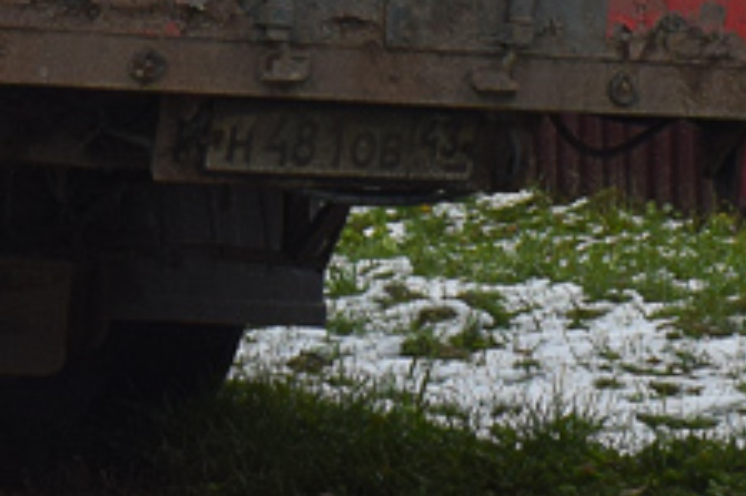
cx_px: -406
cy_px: -789
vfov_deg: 6.2
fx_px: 4328
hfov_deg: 9.5
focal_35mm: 209
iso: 200
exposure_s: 1/400
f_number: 6.3
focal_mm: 26
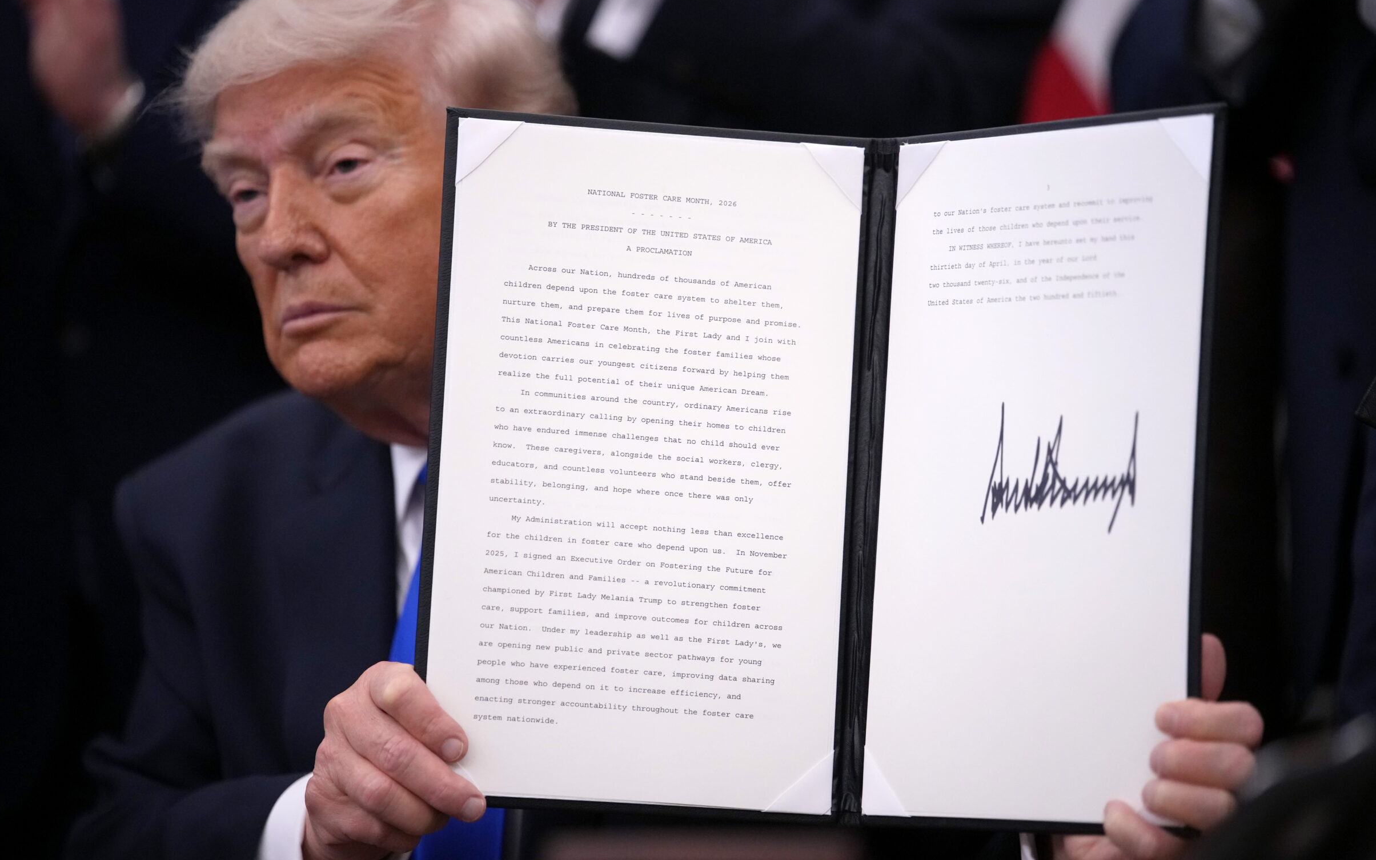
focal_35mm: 156
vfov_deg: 8.4
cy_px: 424
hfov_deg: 13.4
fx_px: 5849
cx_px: 717
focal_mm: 144
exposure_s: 1/800
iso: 4000
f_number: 2
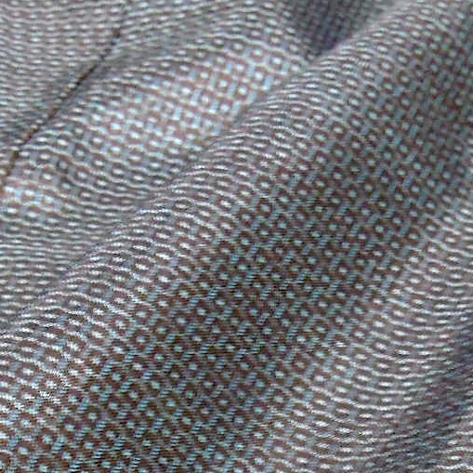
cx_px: 283
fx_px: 2365
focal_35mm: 153
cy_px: 711
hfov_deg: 11.4
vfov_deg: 11.0
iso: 200
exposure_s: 1/4
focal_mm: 7.7
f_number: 3.8
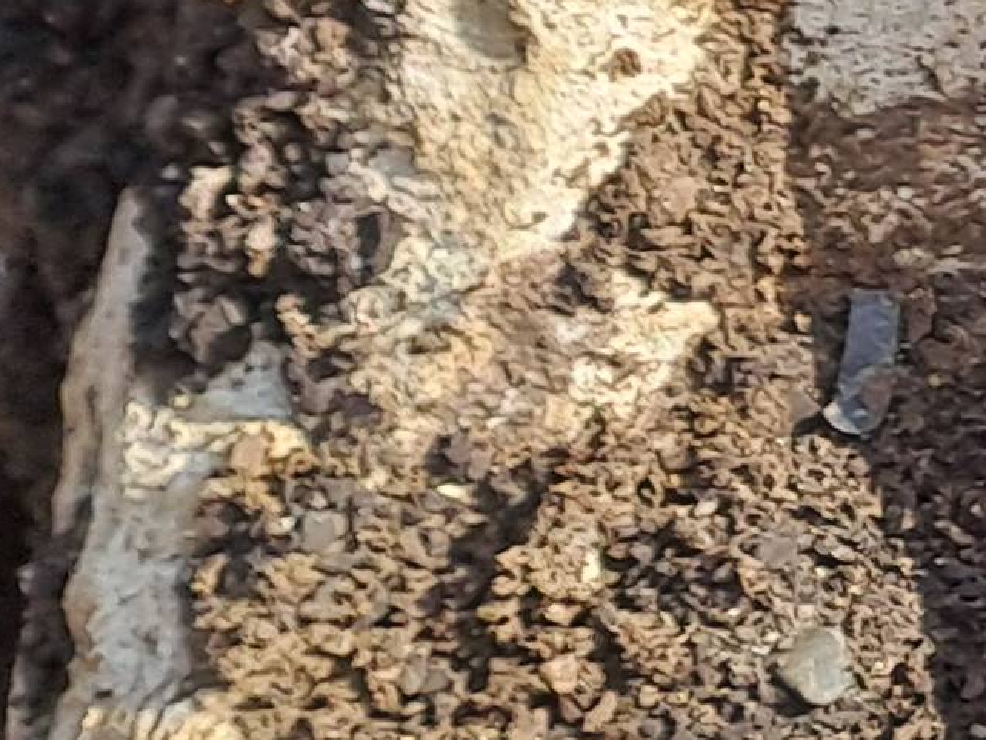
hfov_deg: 10.8
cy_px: -332
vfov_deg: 9.3
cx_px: 2377
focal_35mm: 156
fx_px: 4444
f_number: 1.8
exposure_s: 1/1634
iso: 32
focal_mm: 4.65
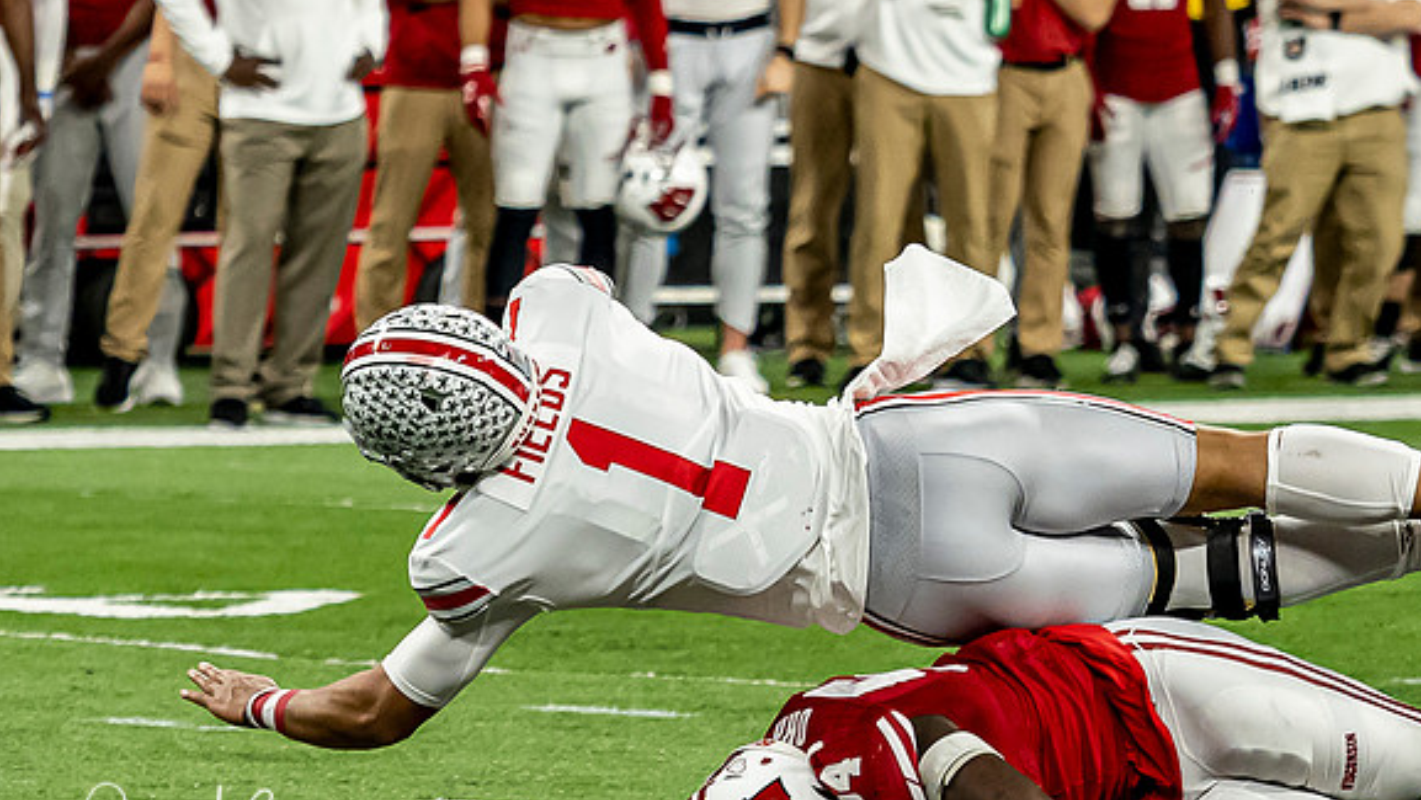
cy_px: 406
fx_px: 21032
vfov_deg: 2.2
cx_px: 559
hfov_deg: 3.9
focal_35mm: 558
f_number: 2.8
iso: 1250
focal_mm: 110
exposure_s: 1/1000
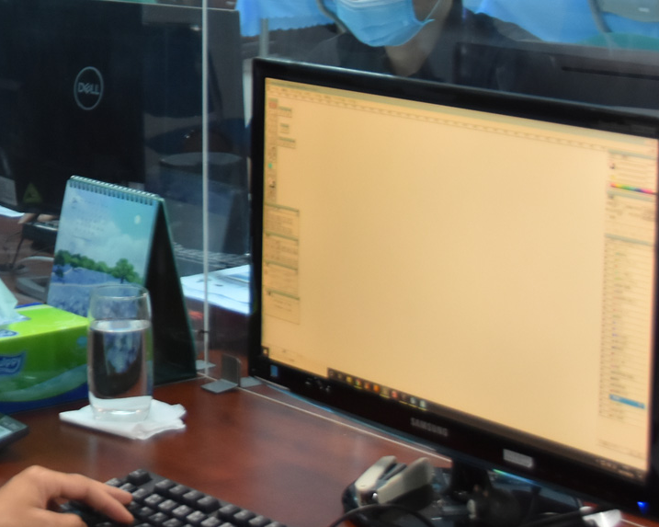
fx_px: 2145
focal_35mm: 110
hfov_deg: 16.6
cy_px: 54
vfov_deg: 13.9
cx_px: -165
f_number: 4.5
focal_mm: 28
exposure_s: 1/80
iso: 800
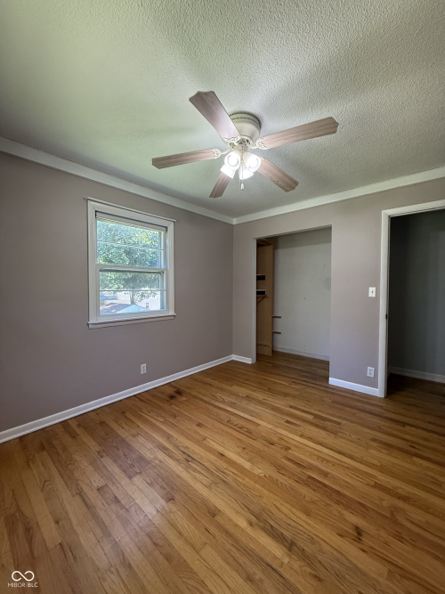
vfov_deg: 102.1
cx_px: 222
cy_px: 297
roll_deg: -0.9
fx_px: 240
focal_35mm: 14
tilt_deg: -2.2
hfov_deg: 85.7
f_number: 2.2
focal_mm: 2.22
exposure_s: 1/120
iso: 250
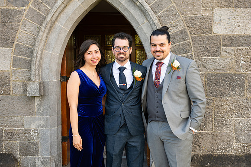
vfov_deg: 31.9
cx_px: 126
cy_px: 84
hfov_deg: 46.4
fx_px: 293
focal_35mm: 42
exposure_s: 1/160
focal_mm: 42
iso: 160
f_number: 5
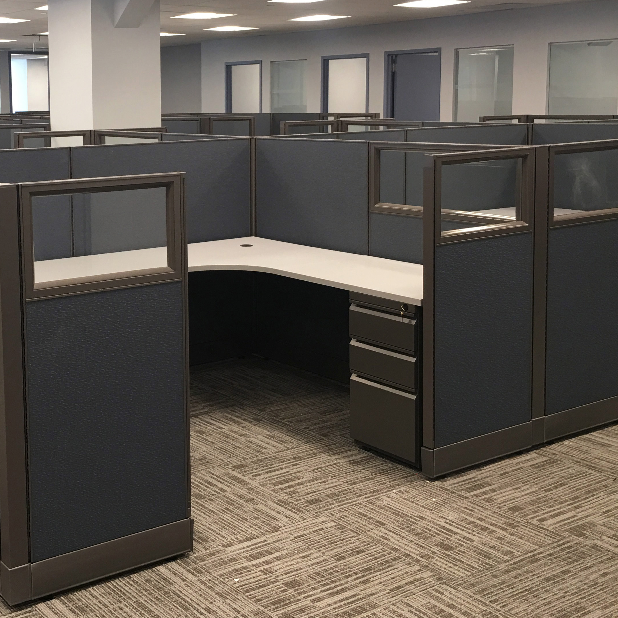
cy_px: 213
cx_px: 113
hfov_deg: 34.2
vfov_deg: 35.1
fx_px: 970
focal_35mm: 48
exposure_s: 1/15
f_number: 2.2
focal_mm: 4.15
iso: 25
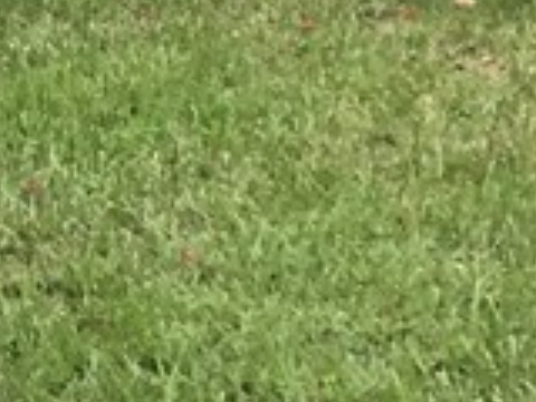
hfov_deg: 9.3
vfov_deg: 6.9
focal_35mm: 198
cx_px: -586
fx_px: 3066
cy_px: -690
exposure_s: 1/328
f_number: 2.4
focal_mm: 3.3
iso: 25
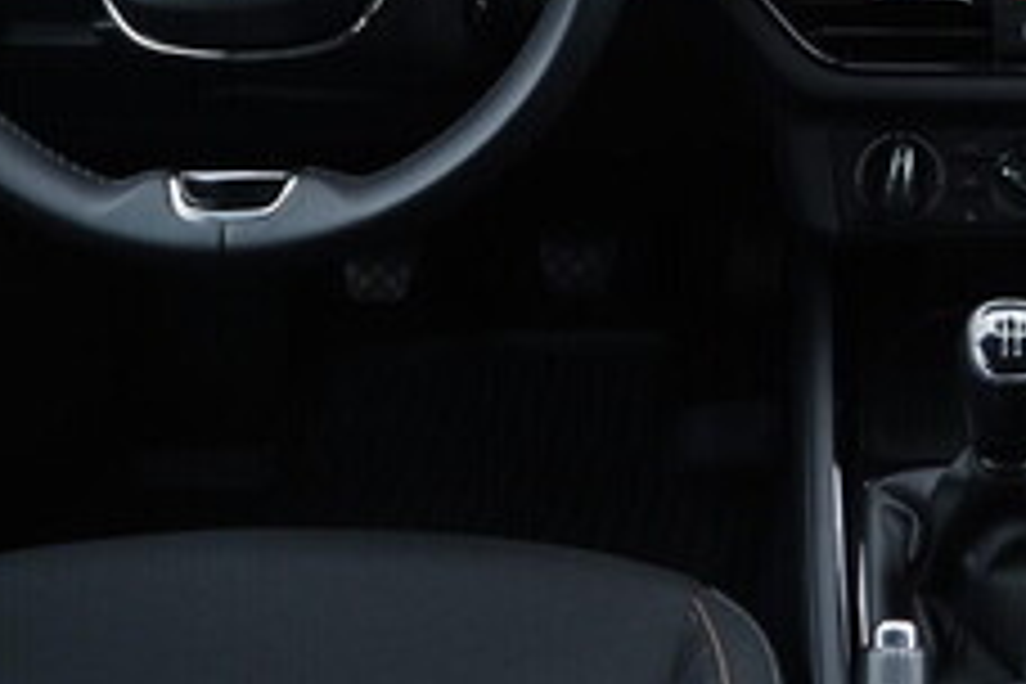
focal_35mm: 87
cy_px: 38
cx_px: 878
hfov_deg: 22.9
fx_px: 2479
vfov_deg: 15.5
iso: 250
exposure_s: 1/40
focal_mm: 24
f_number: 2.8
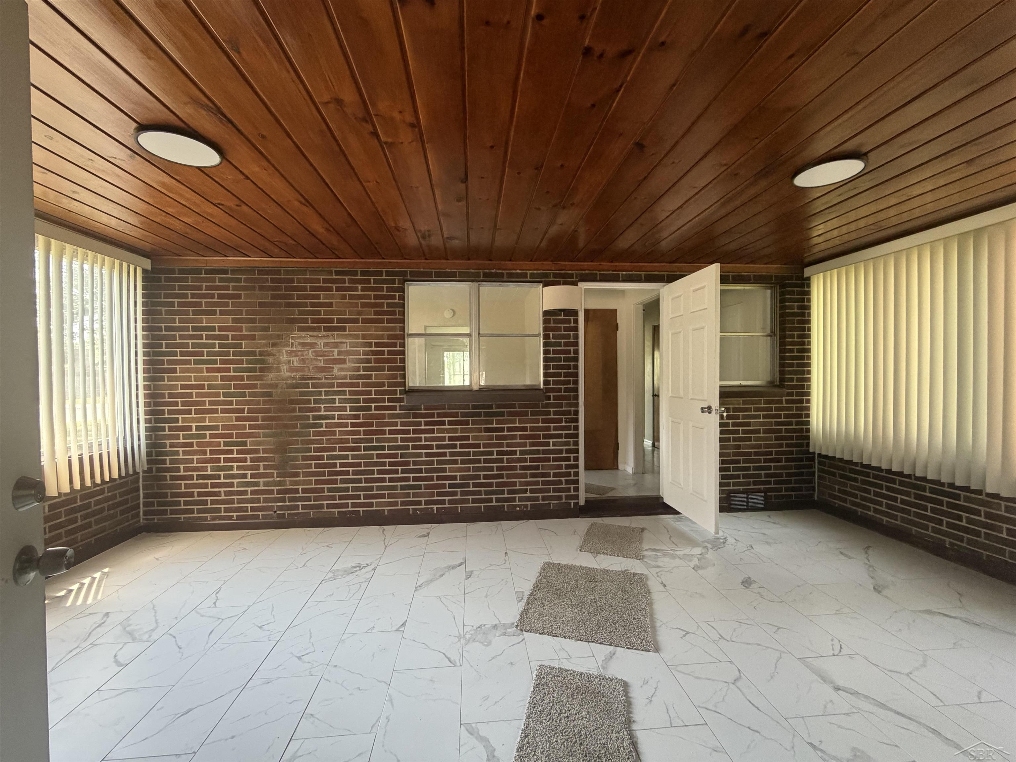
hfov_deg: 102.1
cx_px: 508
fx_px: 411
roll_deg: +0.7
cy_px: 381
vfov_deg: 85.7
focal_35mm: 14
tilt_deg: -0.4
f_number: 2.2
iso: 320
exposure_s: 1/121
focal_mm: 2.22
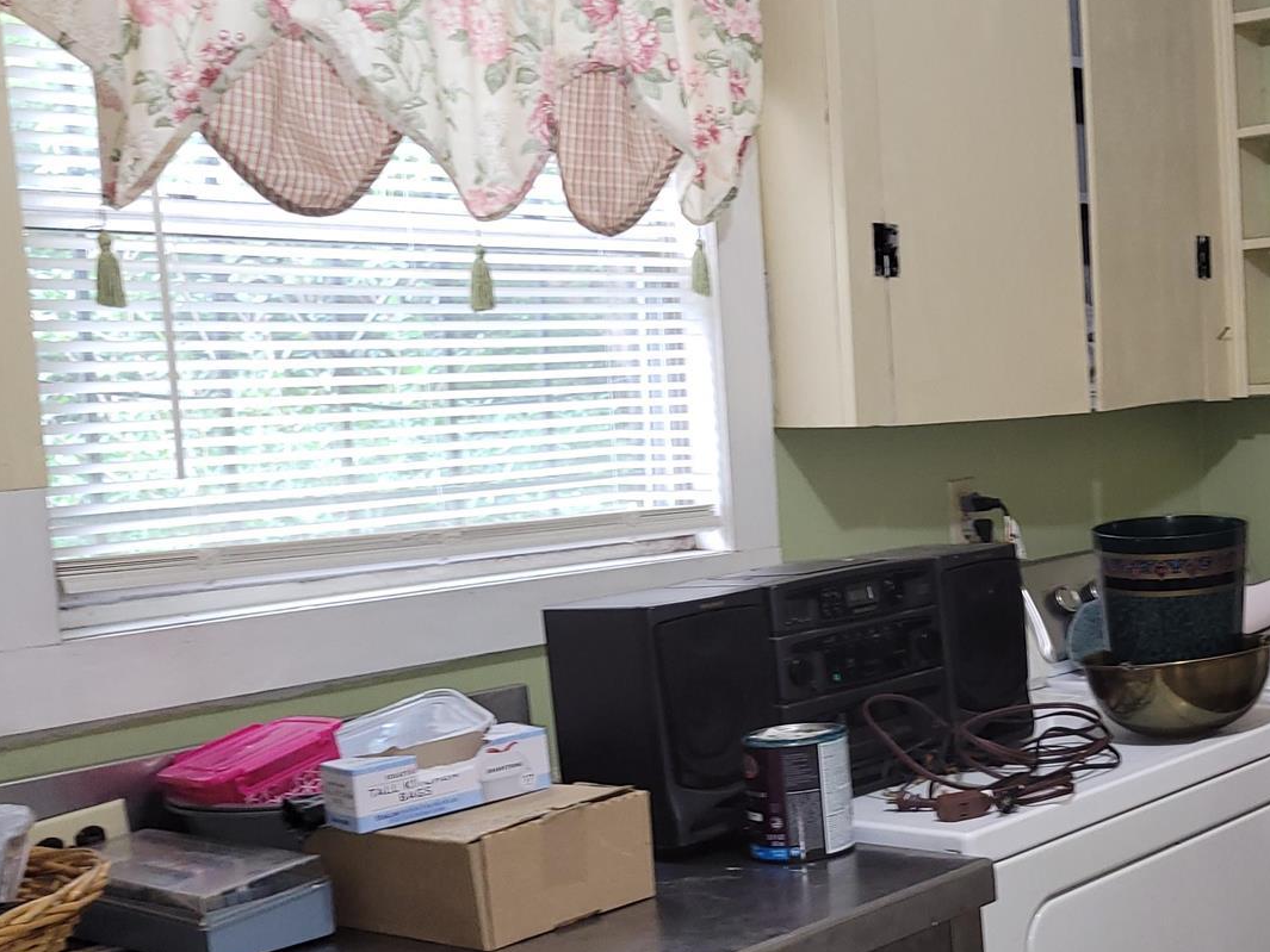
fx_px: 1835
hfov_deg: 35.6
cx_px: 1179
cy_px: 564
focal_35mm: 50
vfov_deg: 29.1
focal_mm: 5.4
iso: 125
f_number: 1.8
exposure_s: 1/24
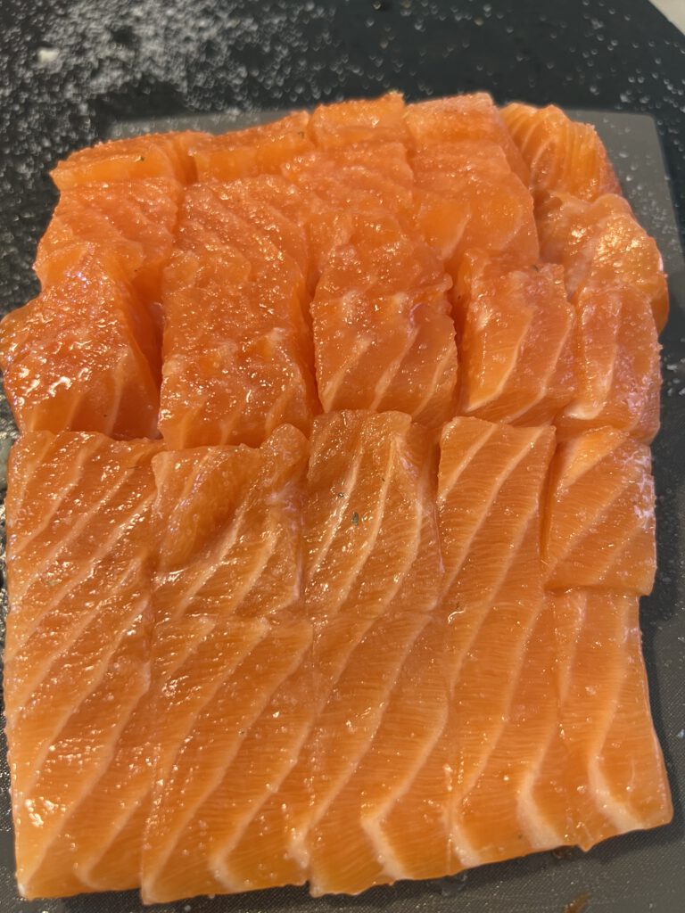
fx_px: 686
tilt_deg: -66.2
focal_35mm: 26
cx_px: 342
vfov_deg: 67.3
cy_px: 456
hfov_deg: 53.1
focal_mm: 5.7
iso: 80
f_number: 1.5
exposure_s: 1/50
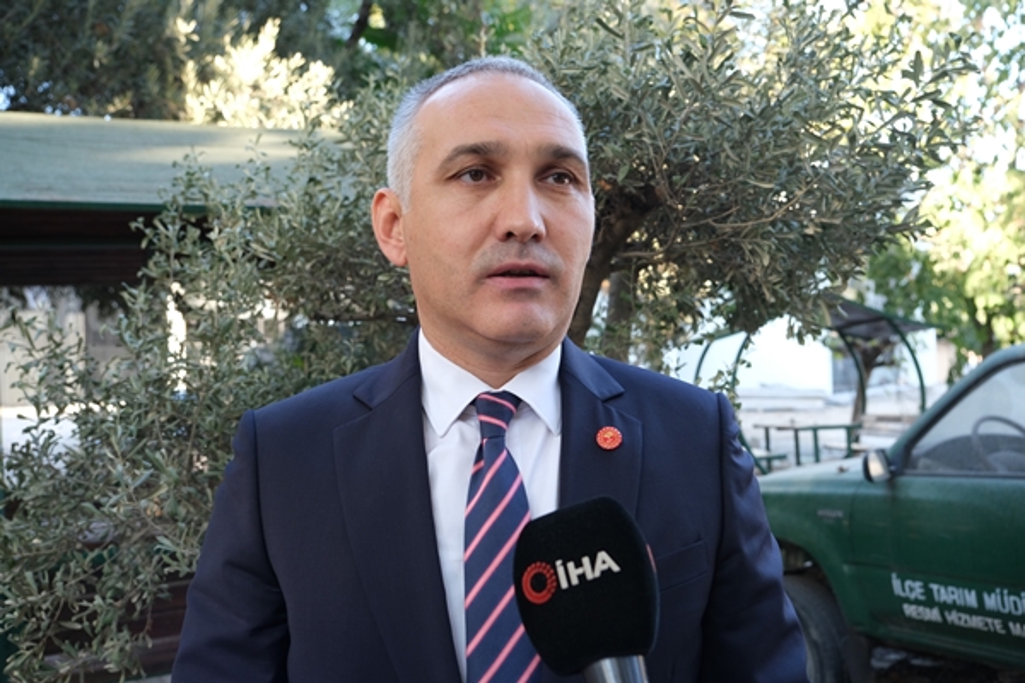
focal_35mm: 33
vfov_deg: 40.0
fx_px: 940
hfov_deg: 57.2
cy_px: 342
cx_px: 512
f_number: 4
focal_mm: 22.3
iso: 640
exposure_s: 1/160
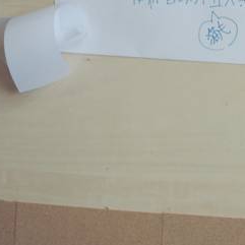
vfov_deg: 11.7
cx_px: 199
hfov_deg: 11.8
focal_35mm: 147
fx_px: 1177
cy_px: -4
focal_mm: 10.7
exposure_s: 1/60
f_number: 3.5
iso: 200
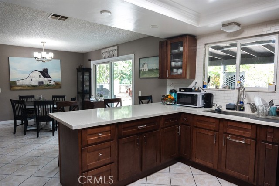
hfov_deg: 73.7
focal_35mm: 24
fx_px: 186
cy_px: 93
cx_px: 140
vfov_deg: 53.2
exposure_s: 1/125
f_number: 3.5
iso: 1000
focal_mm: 16
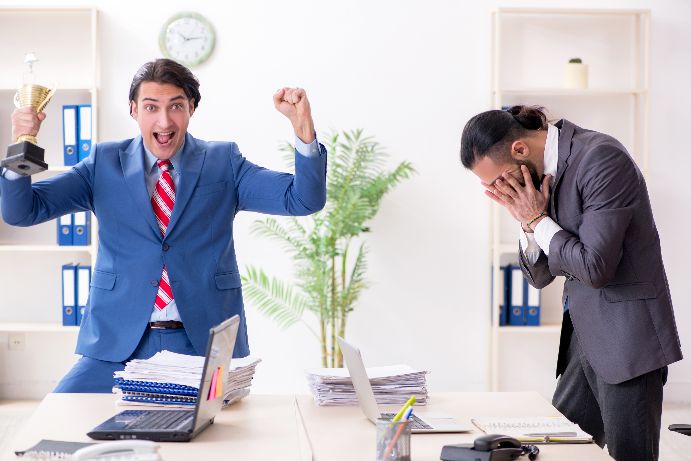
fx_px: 2016
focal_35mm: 105
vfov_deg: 13.1
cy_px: 230
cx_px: 346
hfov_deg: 19.4
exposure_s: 1/100
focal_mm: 105
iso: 125
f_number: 5
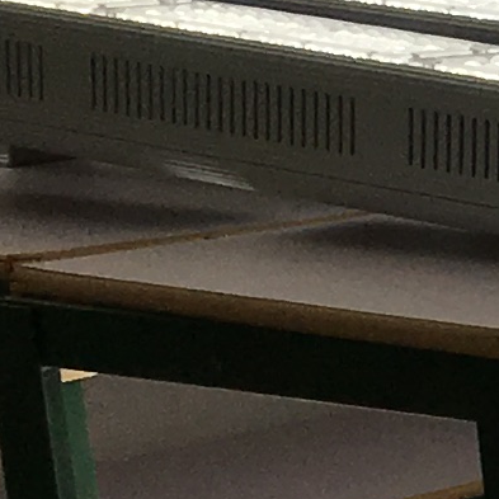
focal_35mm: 263
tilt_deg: -14.9
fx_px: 4289
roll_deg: +1.9
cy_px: 687
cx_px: 2070
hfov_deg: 5.6
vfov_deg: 6.6
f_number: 2.2
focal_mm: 4.15
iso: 25
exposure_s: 1/2481
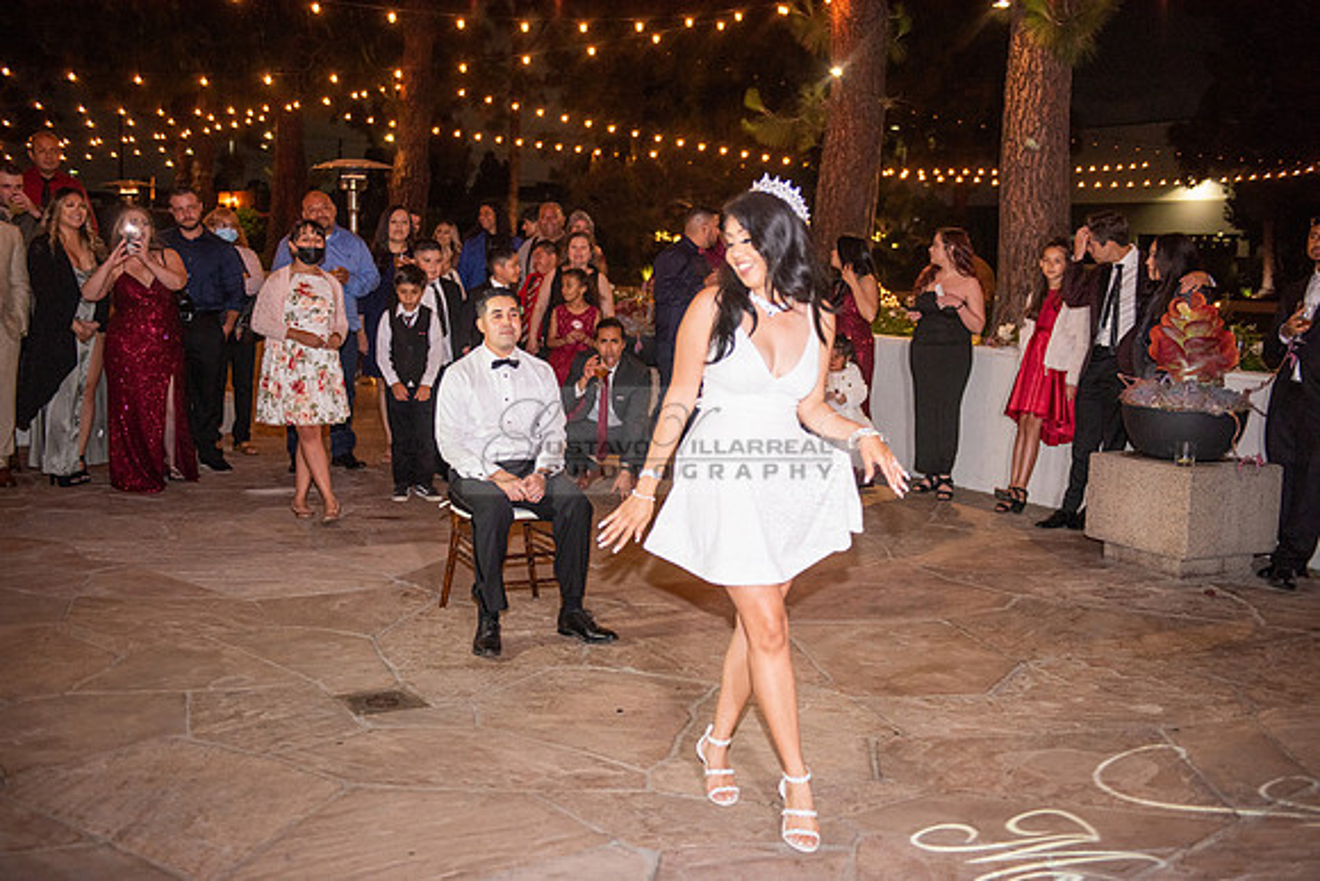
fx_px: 1540
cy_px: 440
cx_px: 660
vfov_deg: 31.9
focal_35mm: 42
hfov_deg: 46.4
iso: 1250
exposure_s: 1/125
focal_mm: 42
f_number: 2.8
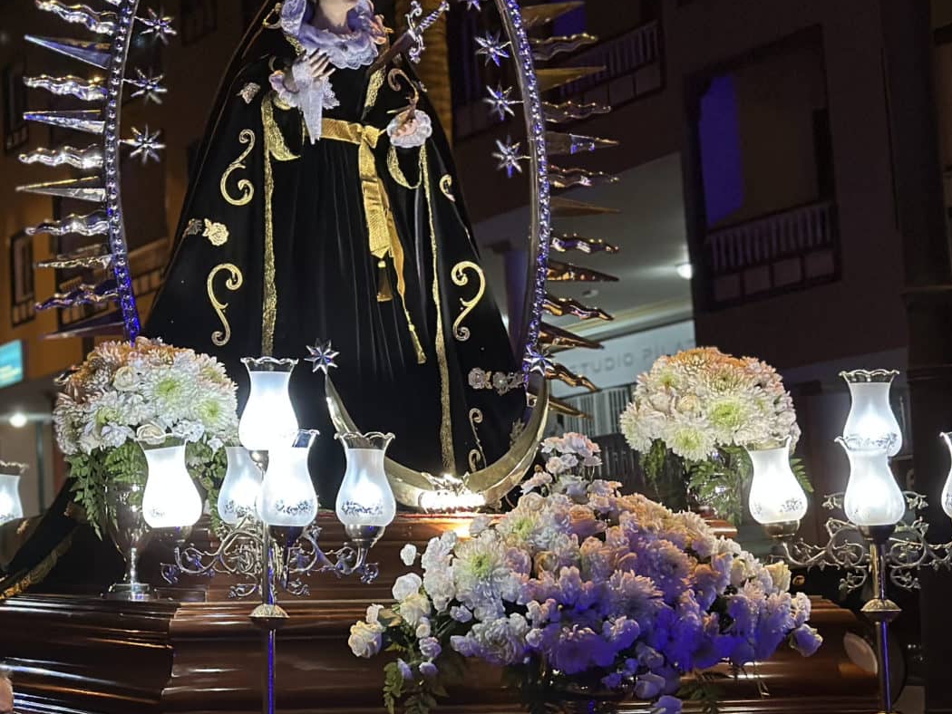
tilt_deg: +8.6
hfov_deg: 19.8
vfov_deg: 15.4
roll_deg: +2.1
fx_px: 2641
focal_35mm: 96
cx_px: 9
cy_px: 254
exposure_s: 1/50
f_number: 1.78
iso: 320
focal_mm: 6.86
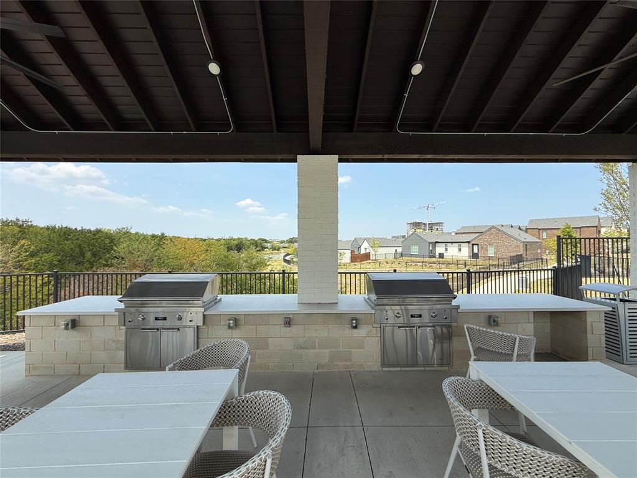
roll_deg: +0.6
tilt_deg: +1.8
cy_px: 239
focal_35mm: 14
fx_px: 258
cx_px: 318
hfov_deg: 102.1
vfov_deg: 85.7
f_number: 2.2
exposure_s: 1/2320
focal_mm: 2.22
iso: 50
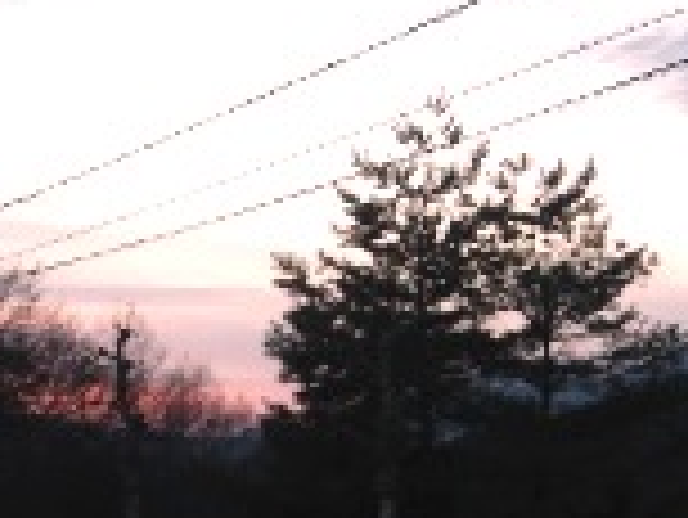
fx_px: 2188
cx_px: 101
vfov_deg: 13.4
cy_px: 412
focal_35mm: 110
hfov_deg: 17.7
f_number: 3.3
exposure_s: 1/60
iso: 320
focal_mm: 8.2
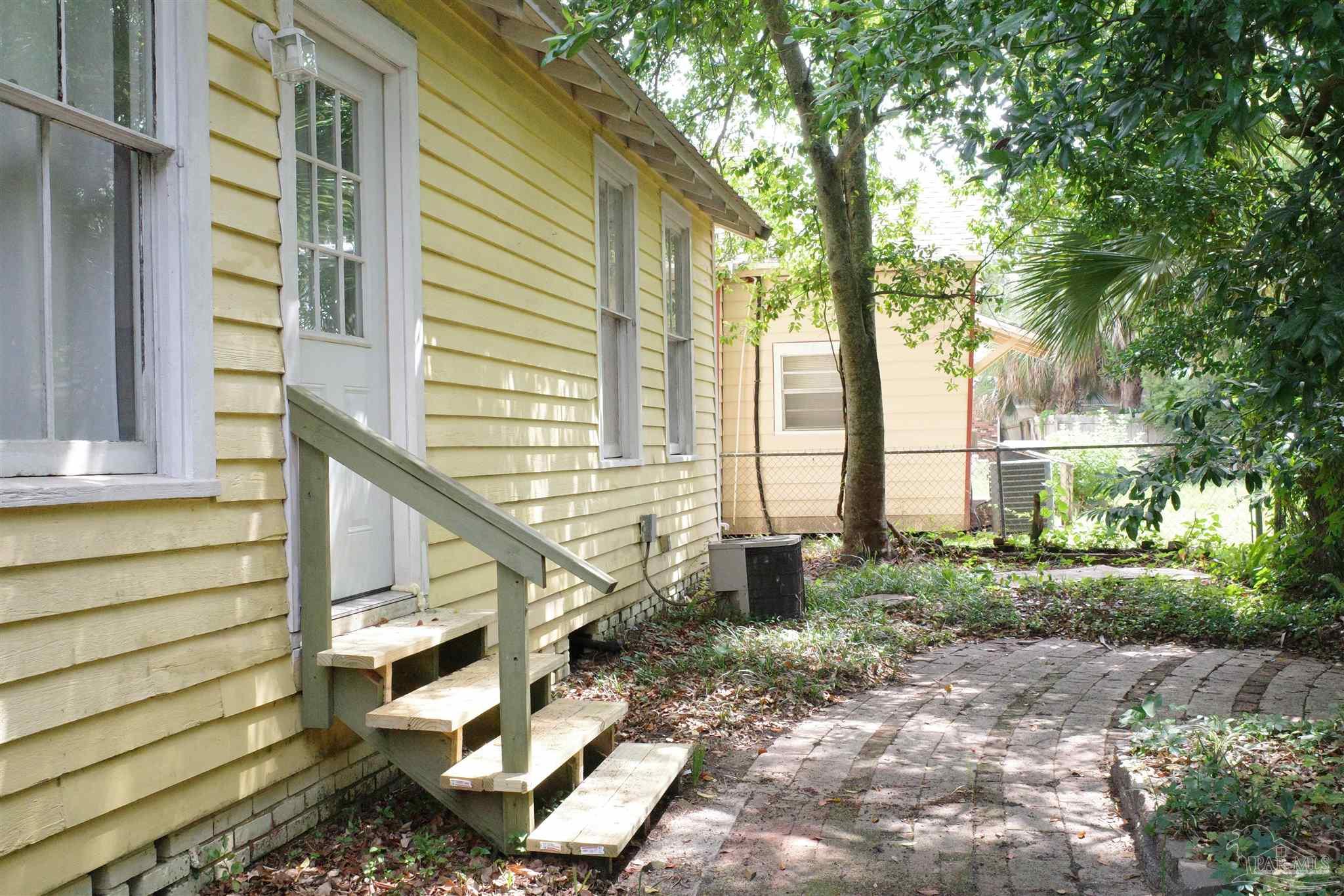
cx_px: 672
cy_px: 448
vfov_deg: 37.8
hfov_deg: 54.4
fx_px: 1306
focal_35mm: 35
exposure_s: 1/1000
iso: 4000
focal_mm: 18.3
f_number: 5.6
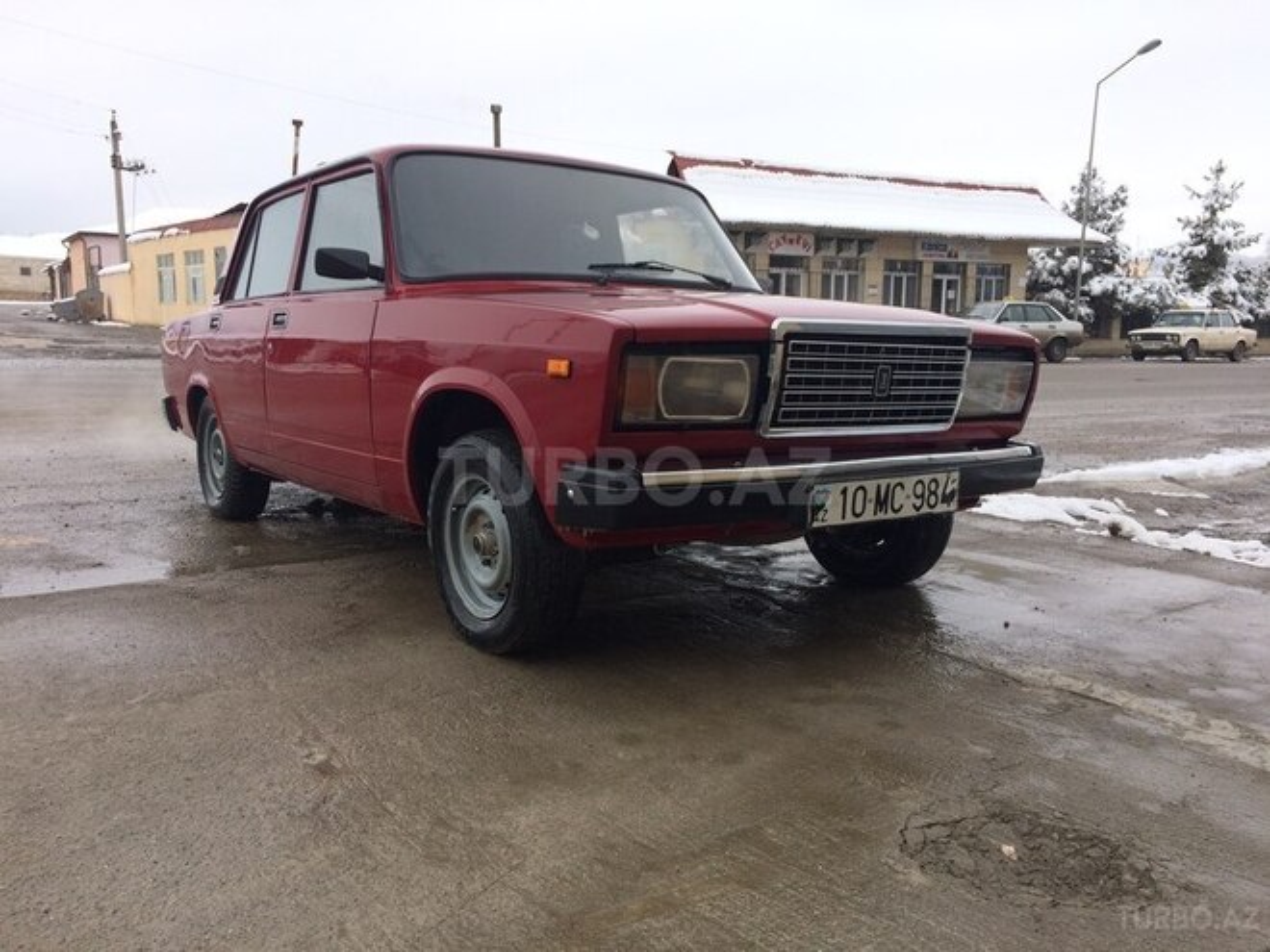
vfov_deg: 48.2
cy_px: 476
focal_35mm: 29
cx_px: 635
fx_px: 1064
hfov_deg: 61.7
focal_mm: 4.15
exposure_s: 1/1080
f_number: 2.2
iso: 32
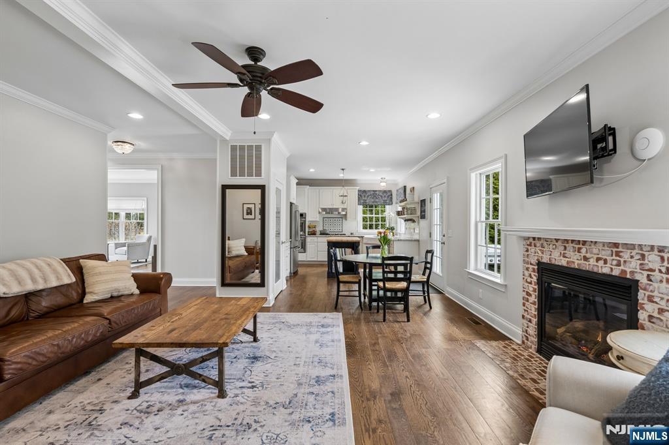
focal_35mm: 16
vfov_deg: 73.7
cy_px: 222
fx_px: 297
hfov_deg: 96.8
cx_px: 334
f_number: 8
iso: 1250
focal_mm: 16
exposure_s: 1/80
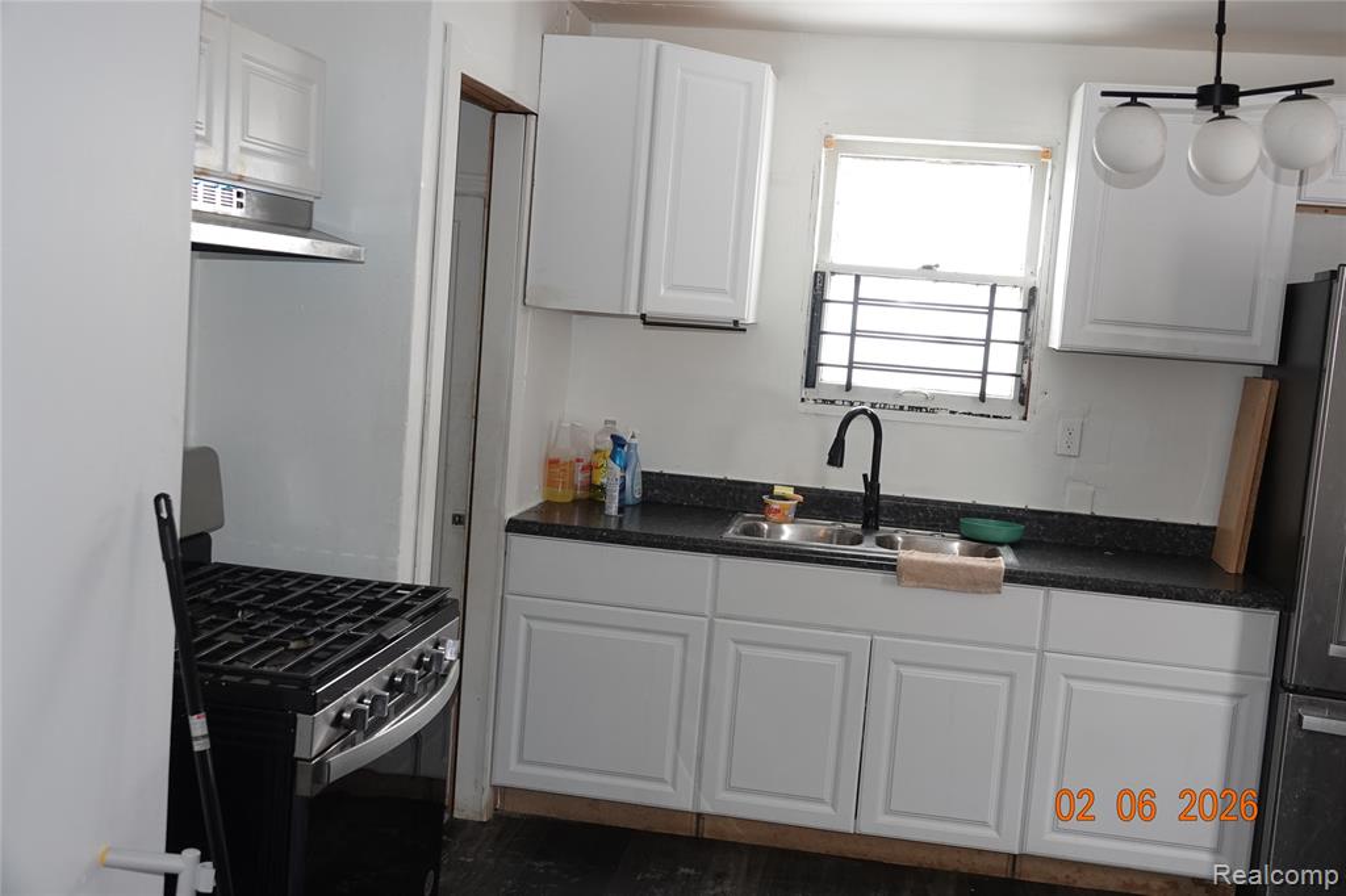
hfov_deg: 53.1
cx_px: 673
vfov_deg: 36.8
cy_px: 448
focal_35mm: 36
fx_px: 1345
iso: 320
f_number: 3.2
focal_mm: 13.31
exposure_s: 1/40
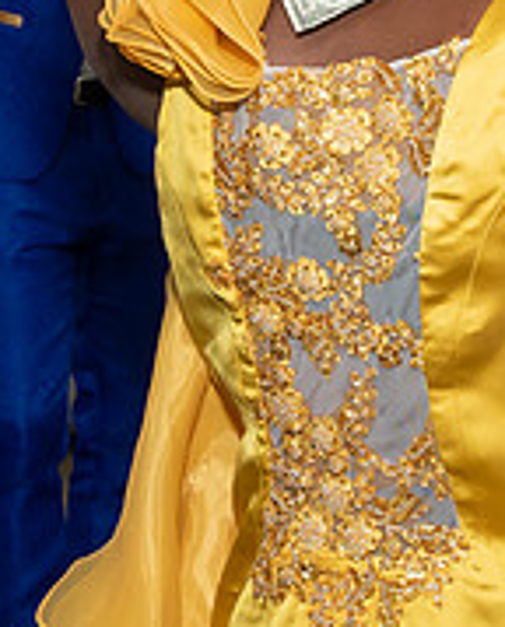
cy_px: 46
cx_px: 591
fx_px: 2663
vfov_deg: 13.3
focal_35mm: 143
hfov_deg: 10.7
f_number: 6.3
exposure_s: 1/250
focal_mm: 20
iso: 500
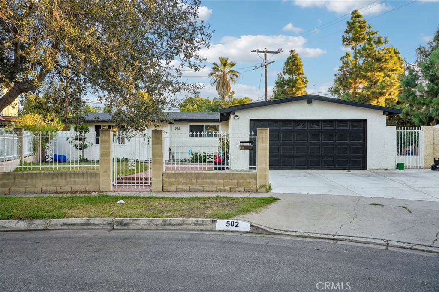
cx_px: 220
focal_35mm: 31
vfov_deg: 42.3
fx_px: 378
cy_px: 146
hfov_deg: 60.3
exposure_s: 1/80
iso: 160
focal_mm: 31
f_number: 8
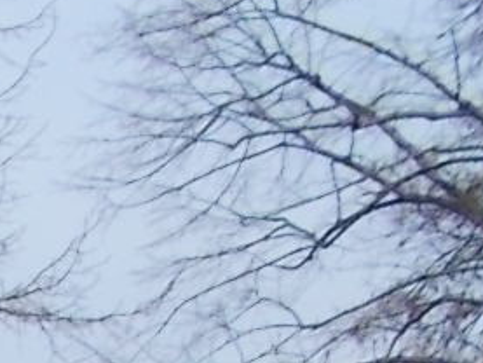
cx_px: -725
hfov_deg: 10.9
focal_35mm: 150
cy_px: 965
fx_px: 2094
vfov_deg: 8.7
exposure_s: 1/160
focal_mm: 4.6
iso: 80
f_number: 8
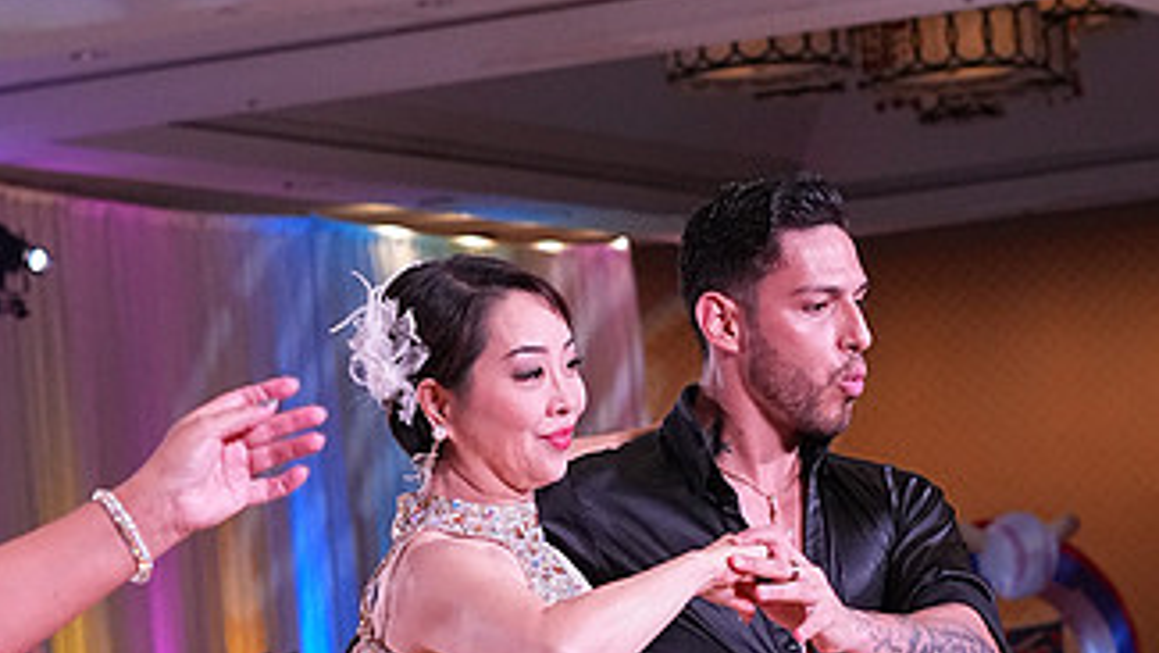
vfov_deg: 7.6
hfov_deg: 13.7
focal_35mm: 157
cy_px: 931
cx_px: 572
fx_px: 4826
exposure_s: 1/400
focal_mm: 56
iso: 3200
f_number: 5
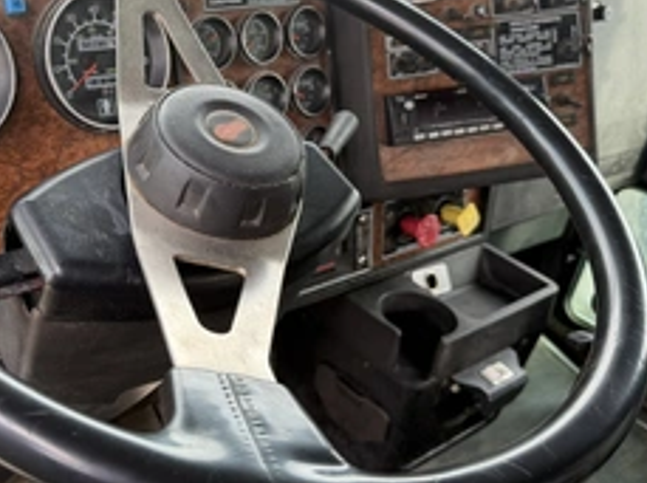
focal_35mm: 42
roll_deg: -9.1
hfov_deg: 43.9
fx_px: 784
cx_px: 192
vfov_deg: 34.1
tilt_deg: -27.1
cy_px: 186
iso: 80
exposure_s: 1/174
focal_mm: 6.76
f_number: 1.78
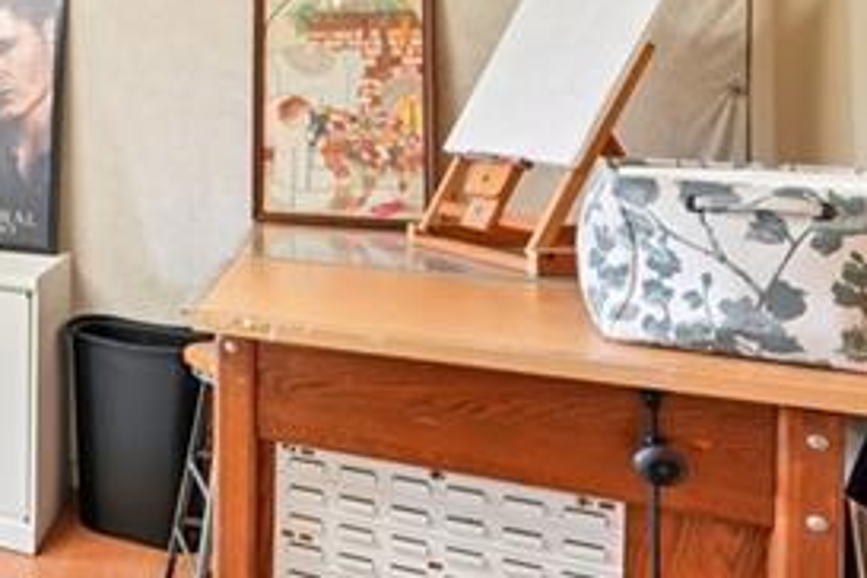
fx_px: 987
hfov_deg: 30.3
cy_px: 76
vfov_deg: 31.4
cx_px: -391
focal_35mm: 41
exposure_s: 1/10
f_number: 8
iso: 320
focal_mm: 14
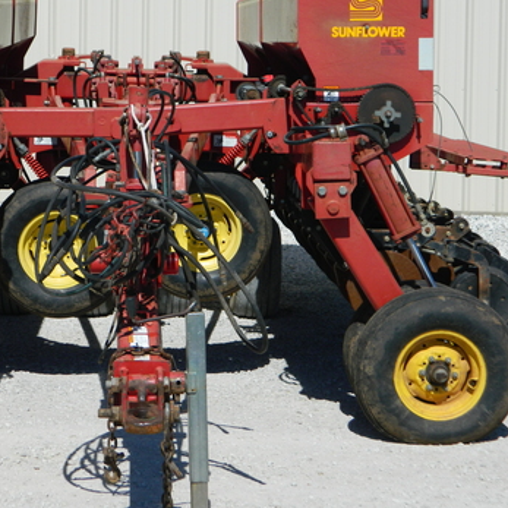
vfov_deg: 17.9
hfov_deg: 17.8
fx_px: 1611
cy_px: 217
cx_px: 132
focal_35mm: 97
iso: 80
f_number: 11.4
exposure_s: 1/160
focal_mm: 12.6
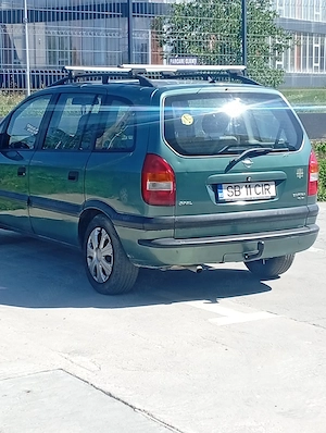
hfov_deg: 18.0
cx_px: 163
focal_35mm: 82
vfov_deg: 23.8
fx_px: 1026
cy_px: 216
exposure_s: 1/385
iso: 50
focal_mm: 3.98
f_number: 1.8
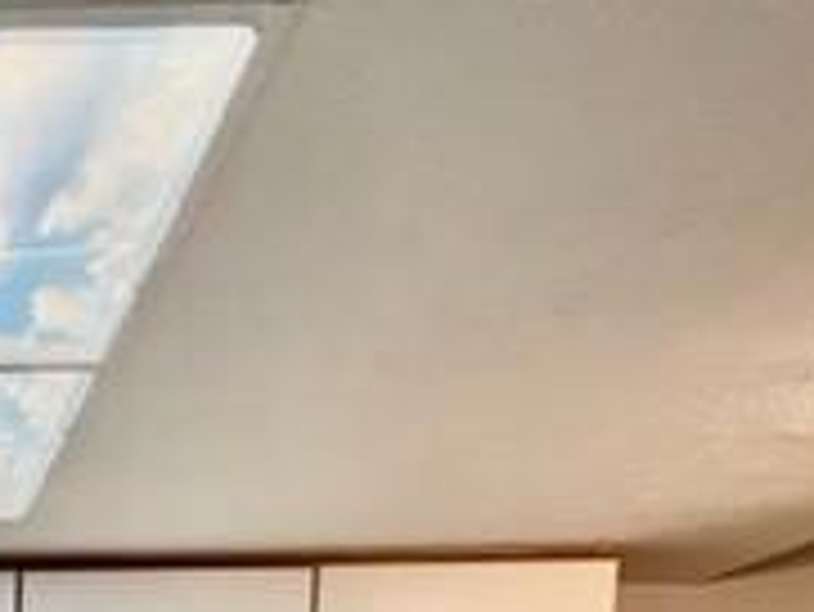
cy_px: 1071
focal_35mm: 46
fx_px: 1082
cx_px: -202
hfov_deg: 32.6
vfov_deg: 21.7
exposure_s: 1/120
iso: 250
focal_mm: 1.57
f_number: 1.8
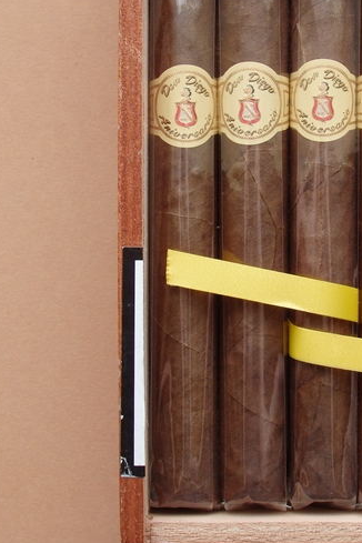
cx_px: 340
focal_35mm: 102
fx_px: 1538
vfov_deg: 20.0
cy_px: 232
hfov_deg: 13.3
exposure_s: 1/13
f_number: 4.2
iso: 125
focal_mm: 10.8
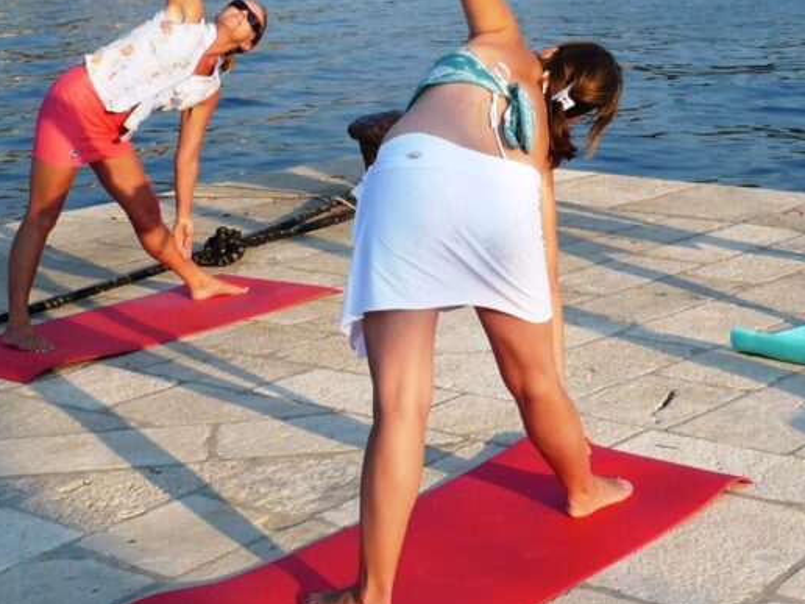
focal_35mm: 73
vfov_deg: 20.1
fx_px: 1698
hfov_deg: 26.5
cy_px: 200
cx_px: 543
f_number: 8
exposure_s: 1/125
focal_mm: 6
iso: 100
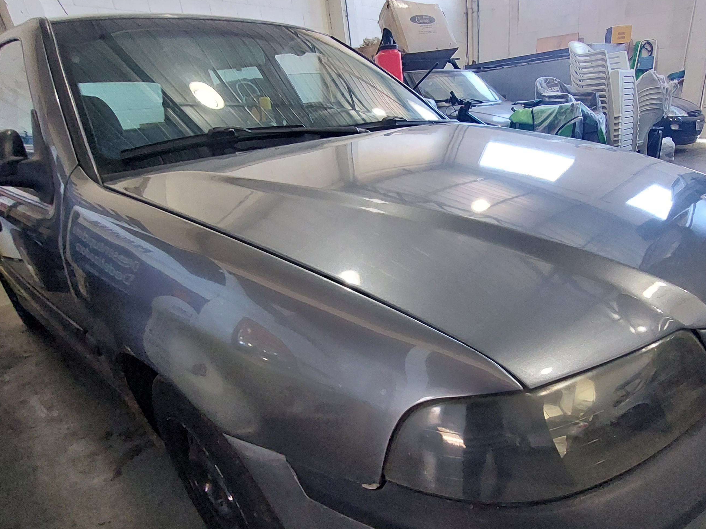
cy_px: 338
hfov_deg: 81.3
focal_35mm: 20
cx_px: 401
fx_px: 408
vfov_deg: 64.8
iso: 640
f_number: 2.2
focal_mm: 1.74
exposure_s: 1/25
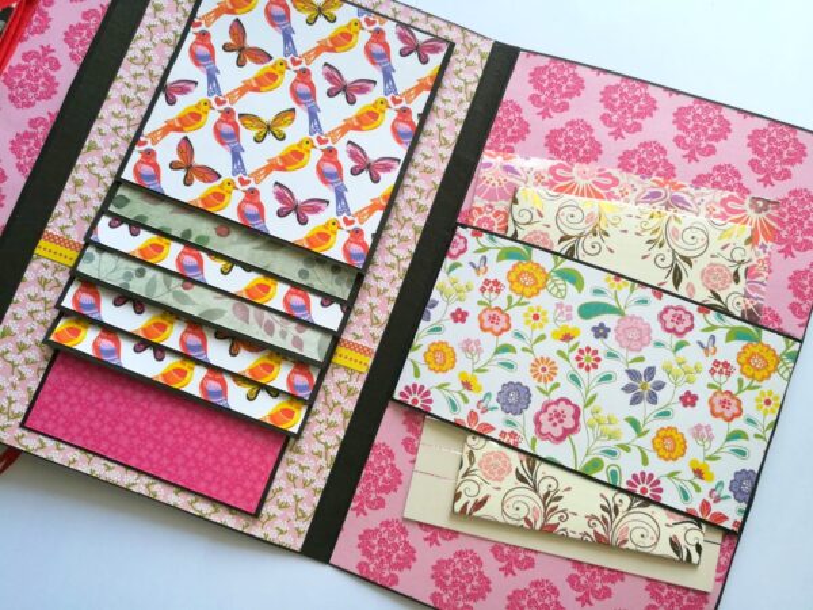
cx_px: 406
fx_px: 611
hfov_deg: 67.3
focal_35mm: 26
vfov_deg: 53.1
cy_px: 305
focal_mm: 3.83
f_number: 2.2
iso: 64
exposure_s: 1/100
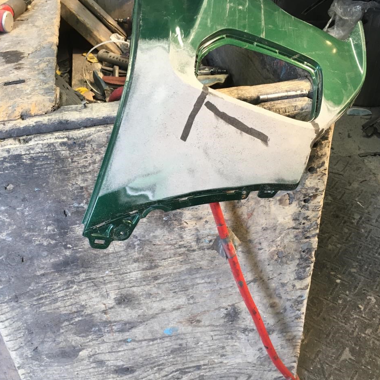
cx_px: 157
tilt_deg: -38.4
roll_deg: +3.3
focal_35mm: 35
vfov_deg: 47.2
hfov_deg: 47.0
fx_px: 435
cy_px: 187
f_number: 2.2
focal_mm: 4.15
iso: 32
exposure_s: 1/30
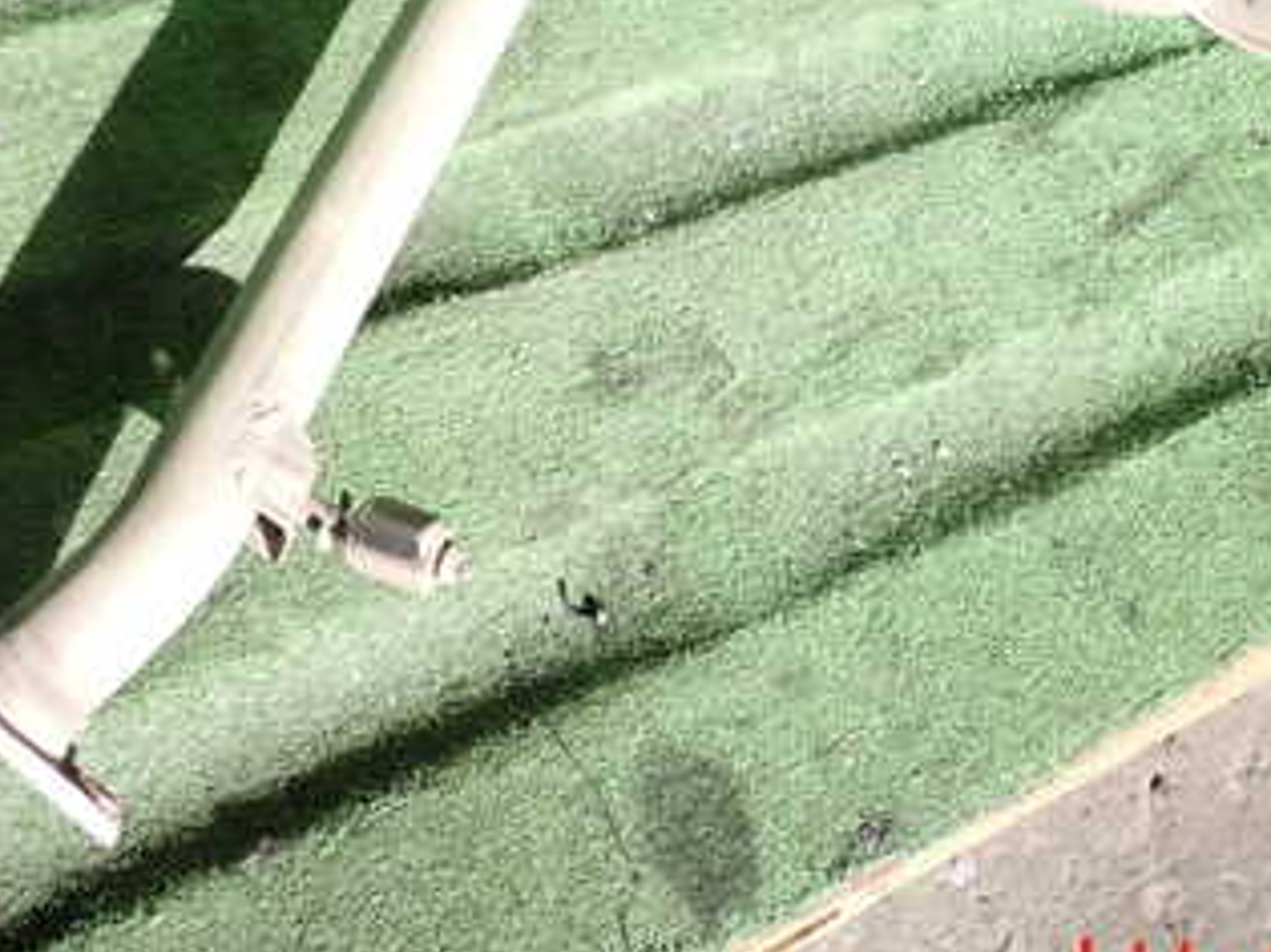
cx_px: 779
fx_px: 2239
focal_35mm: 61
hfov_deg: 31.6
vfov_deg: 23.5
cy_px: 121
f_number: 2.4
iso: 100
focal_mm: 5.79
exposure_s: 1/500
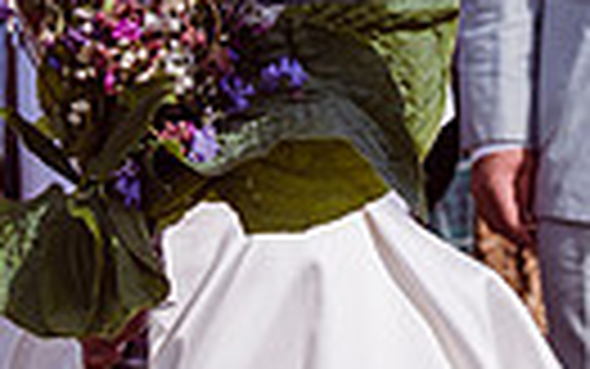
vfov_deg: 4.1
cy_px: -299
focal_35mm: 315
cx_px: 356
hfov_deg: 6.7
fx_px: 5067
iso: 320
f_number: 5.6
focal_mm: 70
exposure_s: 1/2500
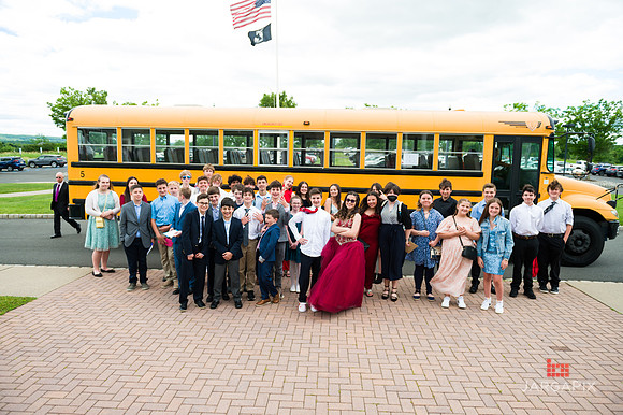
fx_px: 415
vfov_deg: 53.1
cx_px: 312
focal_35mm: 24
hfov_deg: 73.8
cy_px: 208
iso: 200
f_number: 4
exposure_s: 1/800
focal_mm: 24
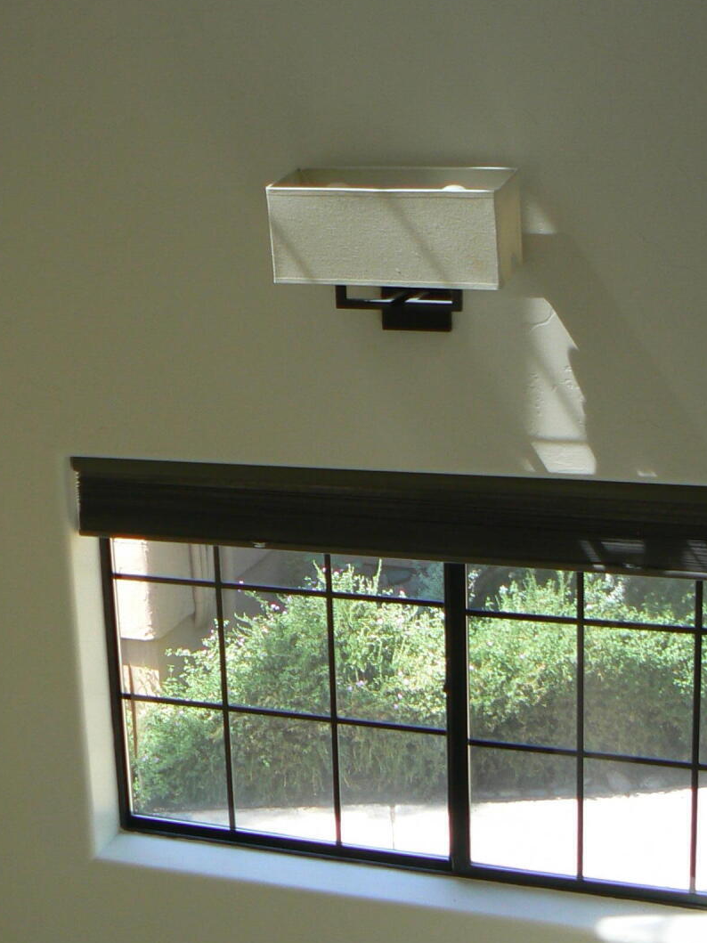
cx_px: 186
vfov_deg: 28.5
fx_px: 1852
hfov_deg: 21.4
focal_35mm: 68
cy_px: 521
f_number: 2.8
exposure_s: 1/50
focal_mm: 6
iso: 80
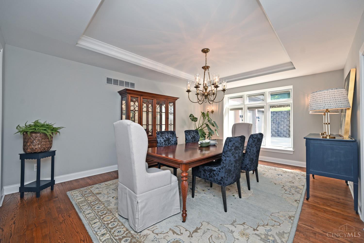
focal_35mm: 14
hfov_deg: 104.3
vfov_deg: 81.2
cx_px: 182
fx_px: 142
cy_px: 122
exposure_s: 1/100
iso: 200
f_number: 5
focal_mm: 14
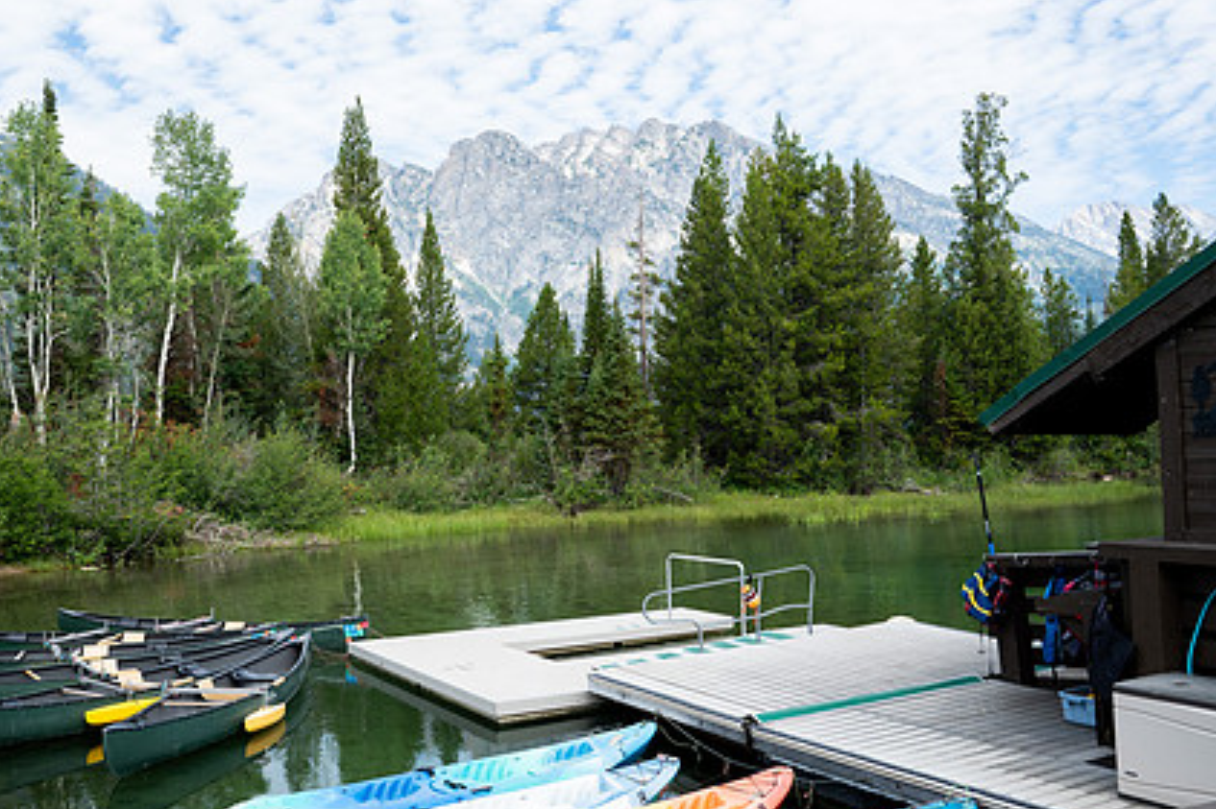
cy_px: 393
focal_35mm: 33
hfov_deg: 56.4
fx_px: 1114
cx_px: 438
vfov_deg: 39.9
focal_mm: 24
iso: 125
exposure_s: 1/320
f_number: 5.6
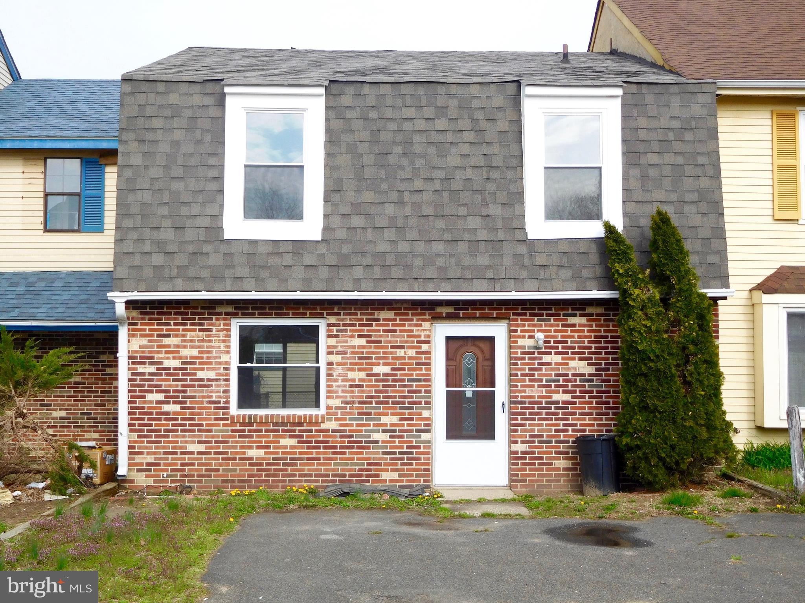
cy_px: 302
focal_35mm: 40
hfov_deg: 46.8
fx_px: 930
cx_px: 402
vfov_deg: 36.0
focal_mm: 7.1
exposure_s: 1/800
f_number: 3.9
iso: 125
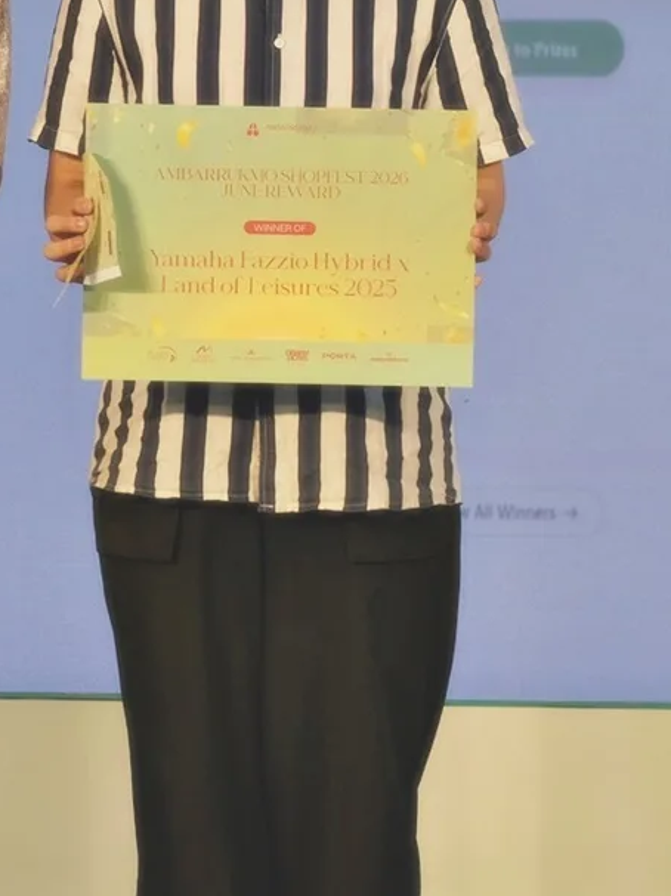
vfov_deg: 7.7
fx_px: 6621
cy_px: 75
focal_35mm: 256
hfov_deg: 5.8
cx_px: 251
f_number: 2.5
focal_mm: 56
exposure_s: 1/400
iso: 160
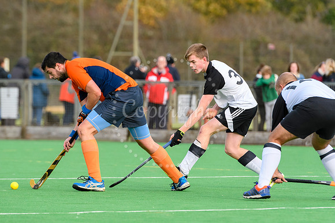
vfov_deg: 3.5
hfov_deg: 5.2
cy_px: 111
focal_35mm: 398
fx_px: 3709
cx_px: 118
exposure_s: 1/2000
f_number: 4
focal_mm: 200
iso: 720
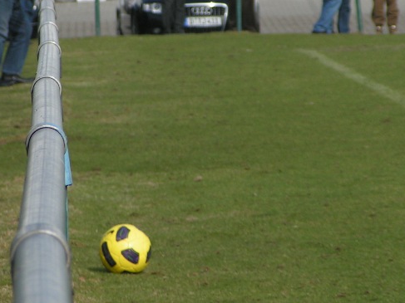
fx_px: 4152
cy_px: 75
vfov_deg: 4.2
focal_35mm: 355
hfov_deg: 5.6
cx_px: 193
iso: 50
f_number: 4
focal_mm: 33
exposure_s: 1/1000
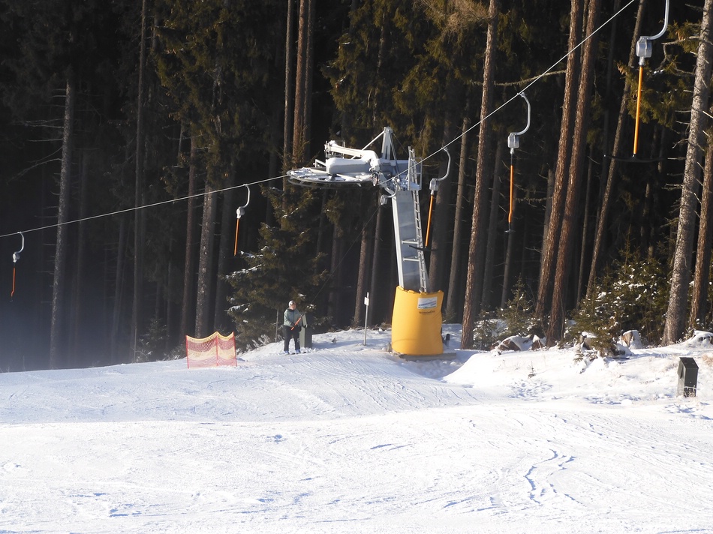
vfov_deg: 9.9
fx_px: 3089
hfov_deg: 13.2
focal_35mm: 150
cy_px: 267
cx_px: 356
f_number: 5.6
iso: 100
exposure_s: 1/250
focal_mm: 26.8
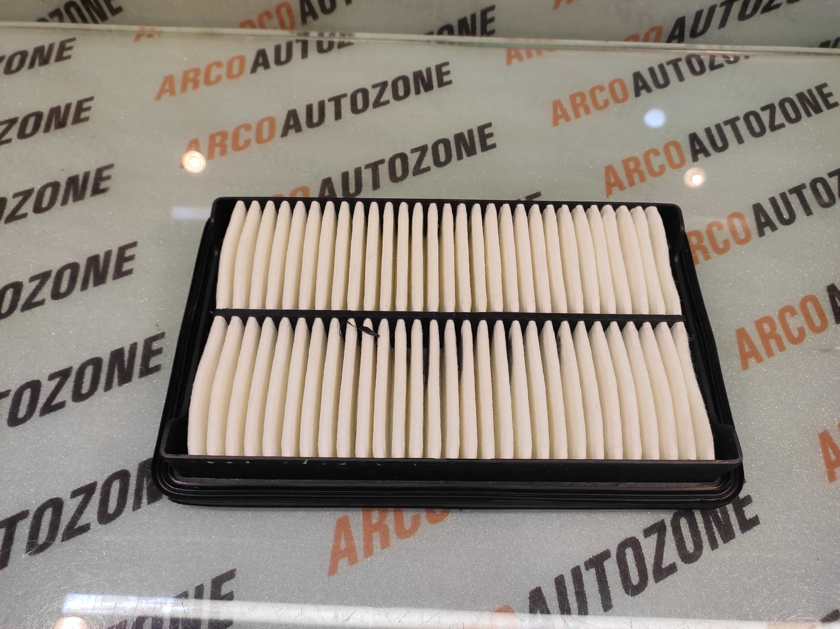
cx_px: 420
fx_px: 412
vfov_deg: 74.7
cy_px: 314
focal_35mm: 17
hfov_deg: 91.1
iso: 119
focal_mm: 4.74
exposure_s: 1/50
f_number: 1.79
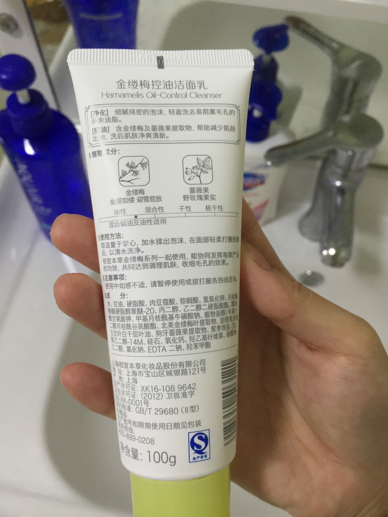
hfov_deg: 48.2
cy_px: 258
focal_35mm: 29
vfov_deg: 61.7
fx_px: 433
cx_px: 194
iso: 125
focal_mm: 4.15
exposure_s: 1/33
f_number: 2.2
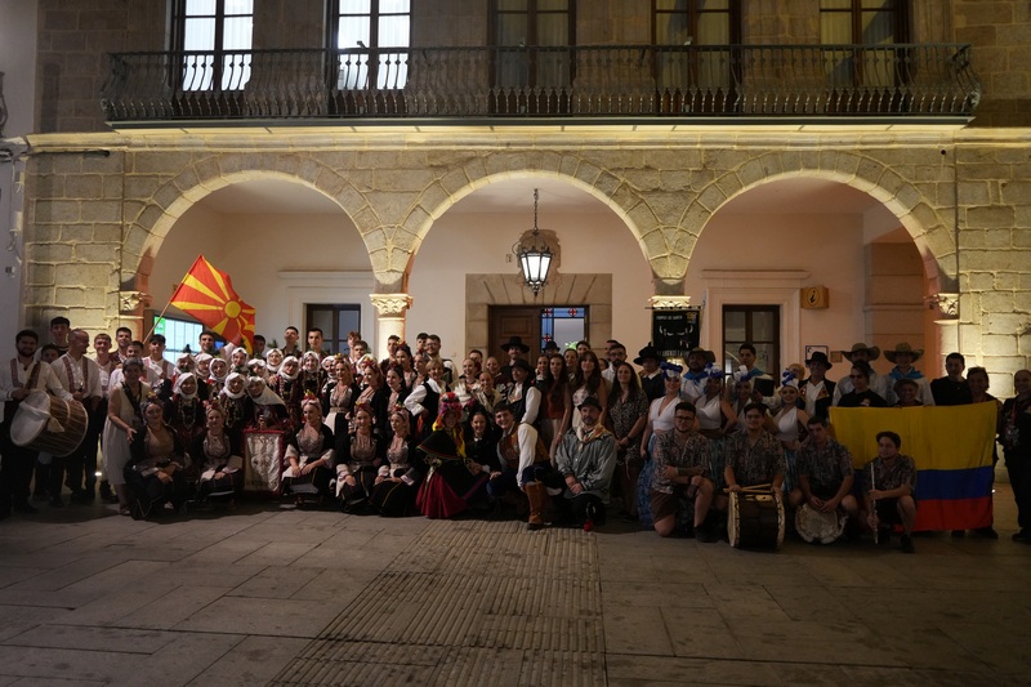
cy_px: 344
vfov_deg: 46.4
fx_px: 802
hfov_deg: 65.5
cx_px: 516
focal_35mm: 28
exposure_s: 1/160
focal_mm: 28
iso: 5000
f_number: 2.8
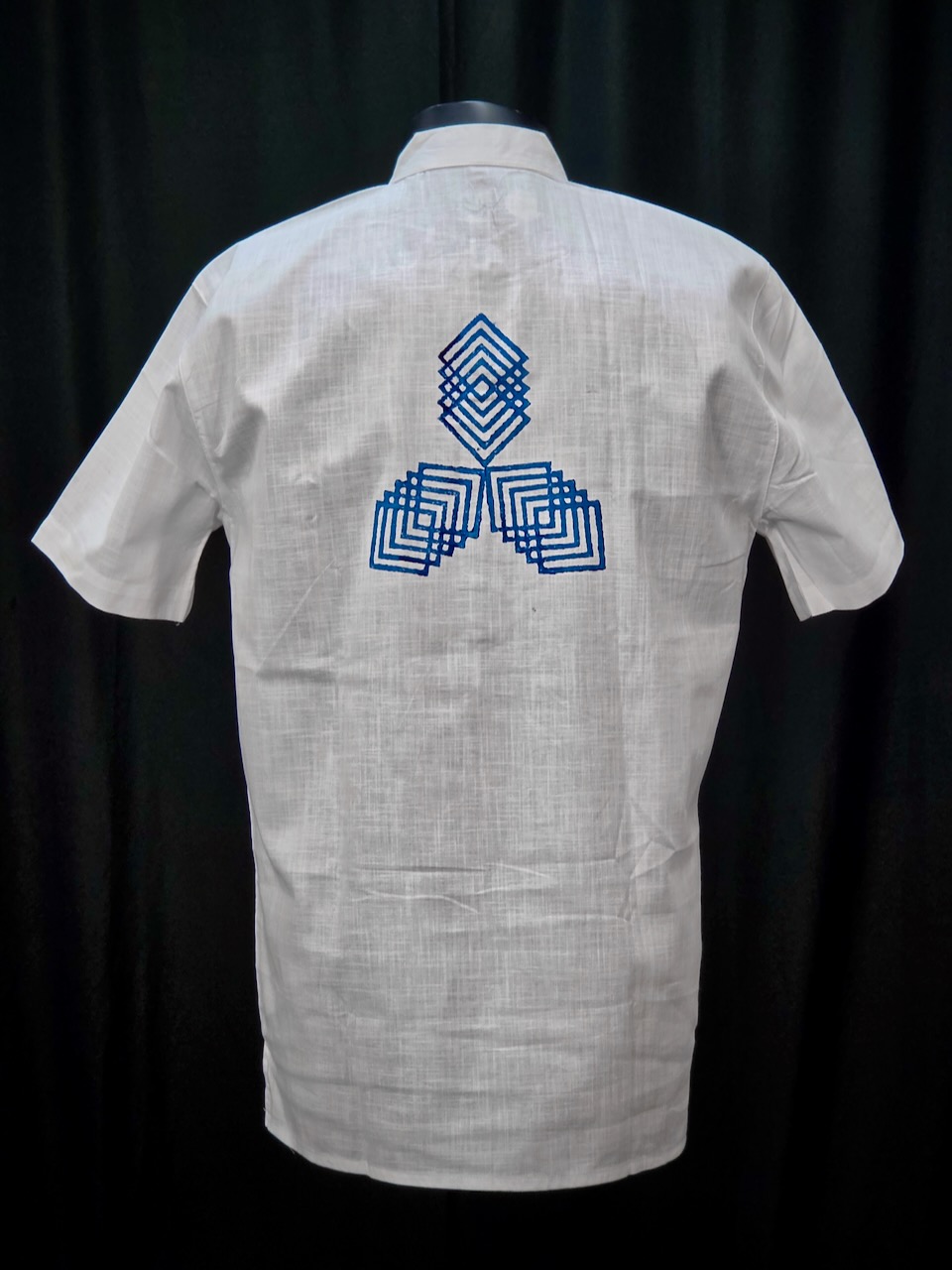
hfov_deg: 21.3
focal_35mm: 69
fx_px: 2530
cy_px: 635
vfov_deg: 28.2
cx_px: 476
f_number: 2.4
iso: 160
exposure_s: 1/49
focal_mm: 7
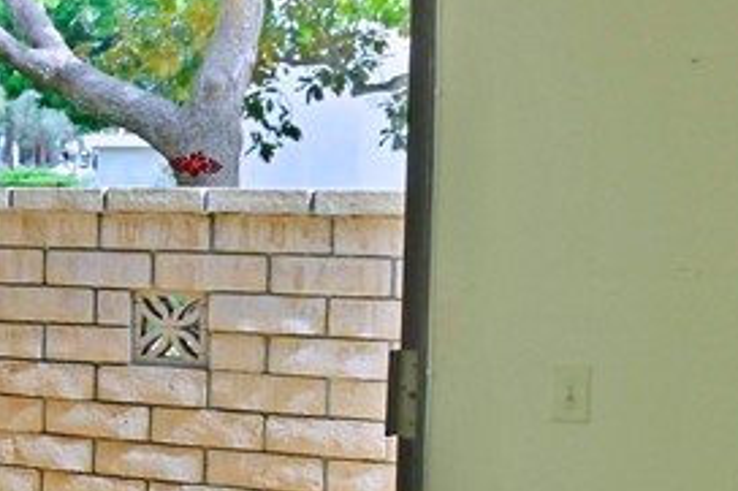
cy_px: 431
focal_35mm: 96
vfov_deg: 14.1
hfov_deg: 18.3
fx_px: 1967
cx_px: -440
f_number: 11
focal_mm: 24
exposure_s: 1/15
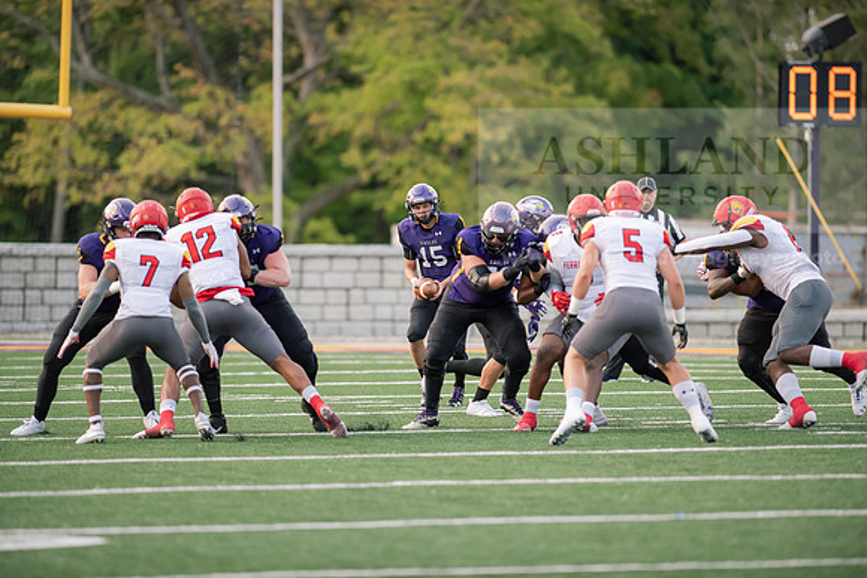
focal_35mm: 300
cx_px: 434
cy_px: 289
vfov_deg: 4.6
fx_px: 7226
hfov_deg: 6.9
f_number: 3.2
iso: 1250
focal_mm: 300
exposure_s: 1/1000
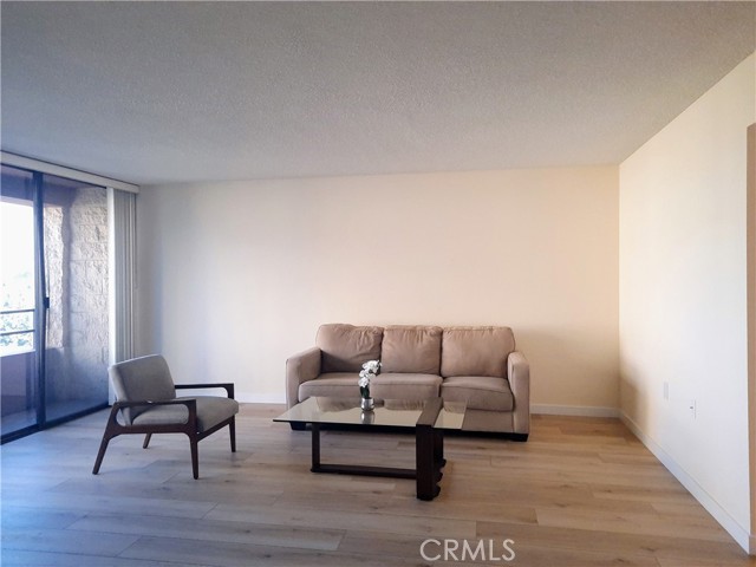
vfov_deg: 54.9
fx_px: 546
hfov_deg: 69.4
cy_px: 284
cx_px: 378
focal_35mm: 25
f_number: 2
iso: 640
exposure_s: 1/60
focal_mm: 4.6
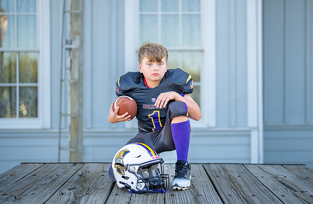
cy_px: 92
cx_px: 162
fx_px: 472
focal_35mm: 55
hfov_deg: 36.7
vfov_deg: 24.4
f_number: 1.2
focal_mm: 50
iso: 100
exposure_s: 1/1600
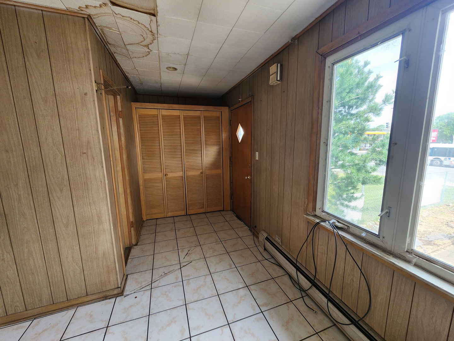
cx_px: 227
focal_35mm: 13
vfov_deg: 89.9
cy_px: 170
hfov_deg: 106.2
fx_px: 170
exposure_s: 1/60
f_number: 2.2
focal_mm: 2.2
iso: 125
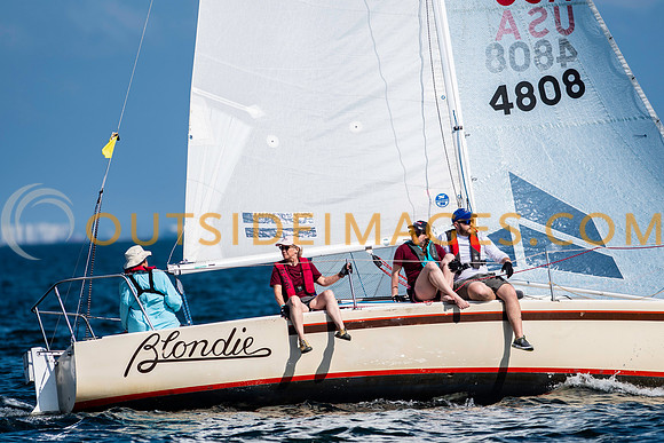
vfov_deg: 3.1
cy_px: 222
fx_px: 8302
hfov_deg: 4.6
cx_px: 332
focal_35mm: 450
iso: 200
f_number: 5
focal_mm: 300
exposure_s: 1/5000
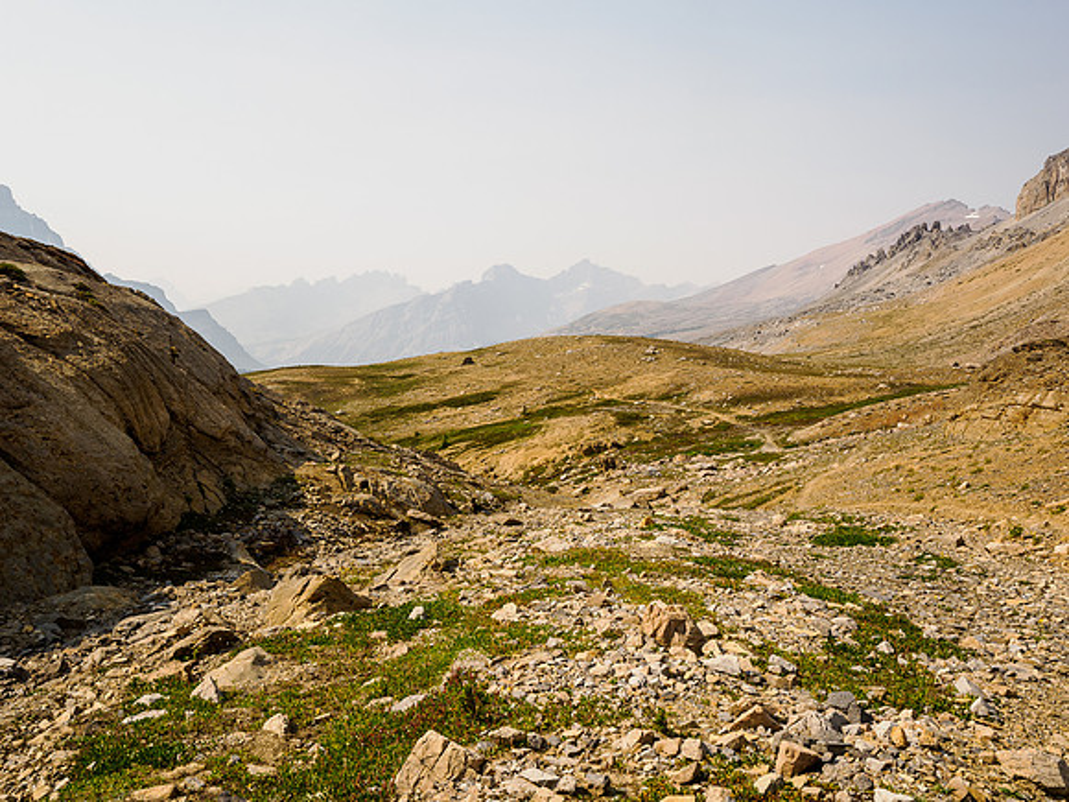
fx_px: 803
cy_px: 401
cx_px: 534
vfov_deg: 53.1
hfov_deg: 67.3
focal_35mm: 26
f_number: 8
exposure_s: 1/200
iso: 200
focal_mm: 13
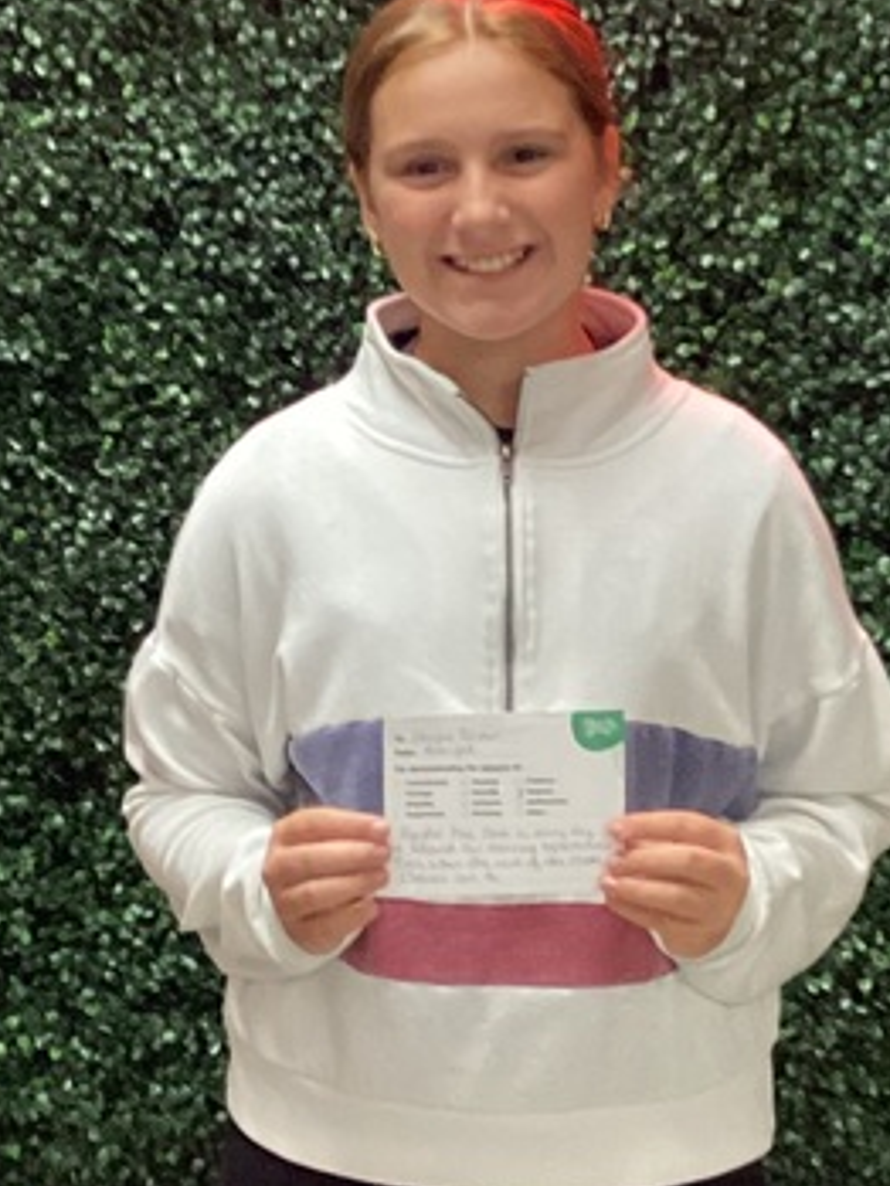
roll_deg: +0.4
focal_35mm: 91
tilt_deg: -6.5
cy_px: 442
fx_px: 3118
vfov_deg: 21.5
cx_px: 482
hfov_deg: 16.2
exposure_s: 1/60
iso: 320
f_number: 2.4
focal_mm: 3.3
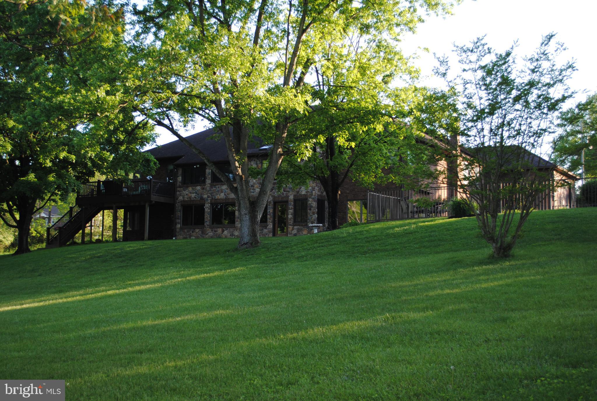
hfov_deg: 41.0
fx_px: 797
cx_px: 298
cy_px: 200
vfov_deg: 28.2
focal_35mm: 48
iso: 160
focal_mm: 32
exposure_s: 1/125
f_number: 4.8
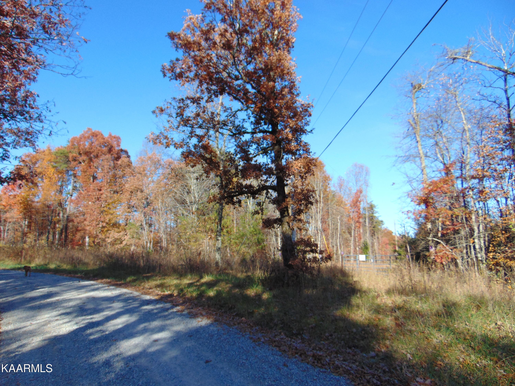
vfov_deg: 54.9
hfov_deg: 69.4
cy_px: 193
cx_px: 258
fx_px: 372
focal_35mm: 25
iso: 80
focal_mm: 4.5
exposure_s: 1/500
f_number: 3
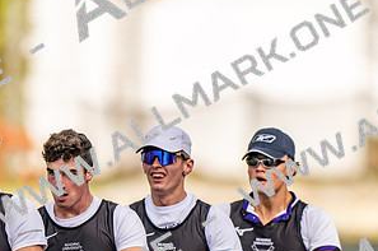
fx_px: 18450
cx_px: 144
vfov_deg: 0.8
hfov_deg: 1.2
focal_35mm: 1760
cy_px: 228
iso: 200
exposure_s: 1/2500
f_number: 4
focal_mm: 600
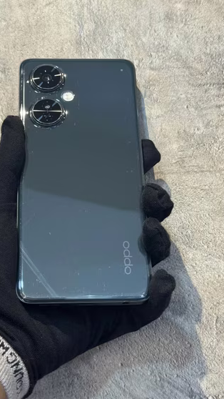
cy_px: 195
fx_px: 633
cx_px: 91
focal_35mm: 60
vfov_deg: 34.9
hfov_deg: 20.0
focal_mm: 6.76
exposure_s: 1/50
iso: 100
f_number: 1.78
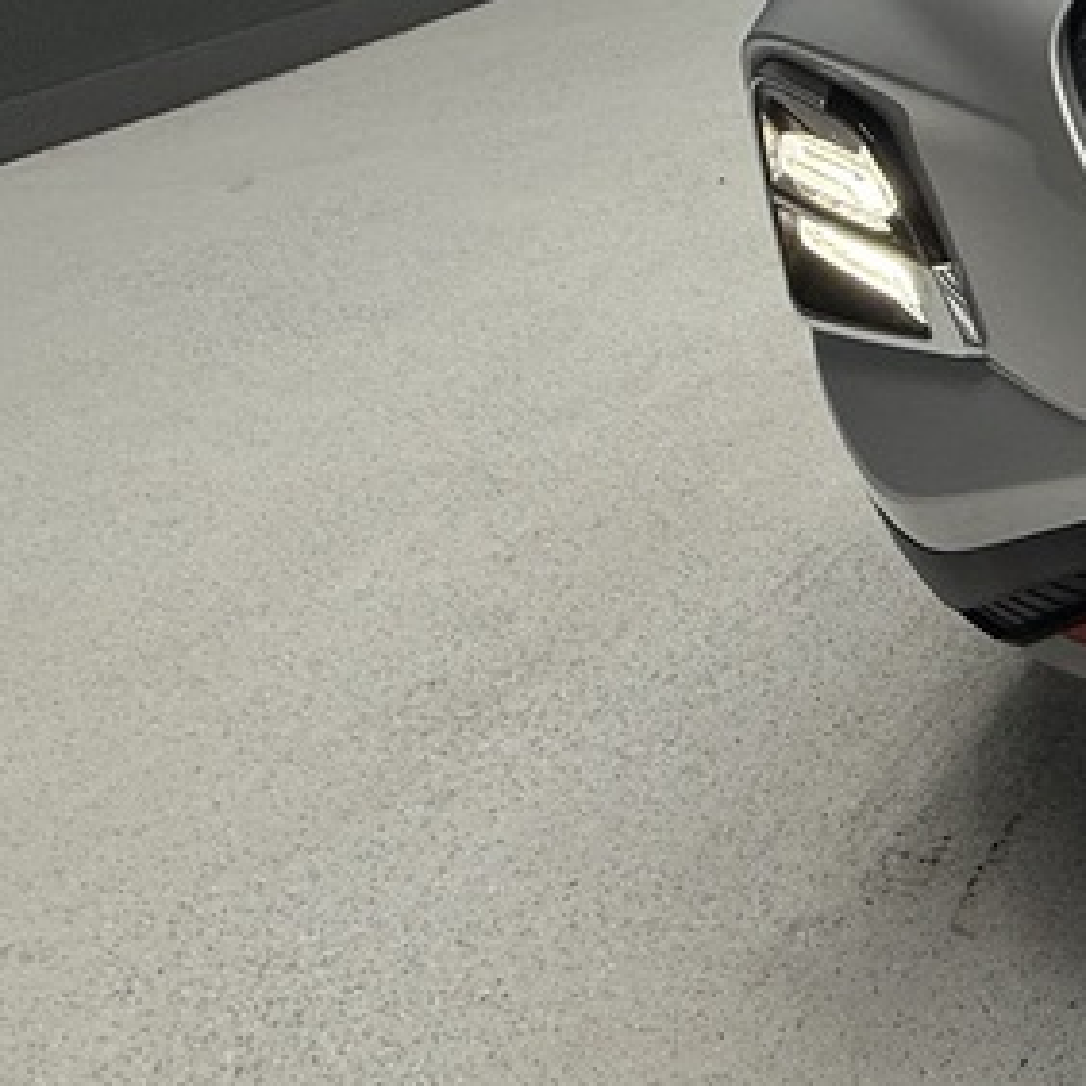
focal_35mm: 45
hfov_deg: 23.8
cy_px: -62
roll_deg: -0.9
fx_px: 1597
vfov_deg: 33.5
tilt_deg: -14.2
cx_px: 1841
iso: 125
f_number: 2.2
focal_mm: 2.22
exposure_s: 1/100
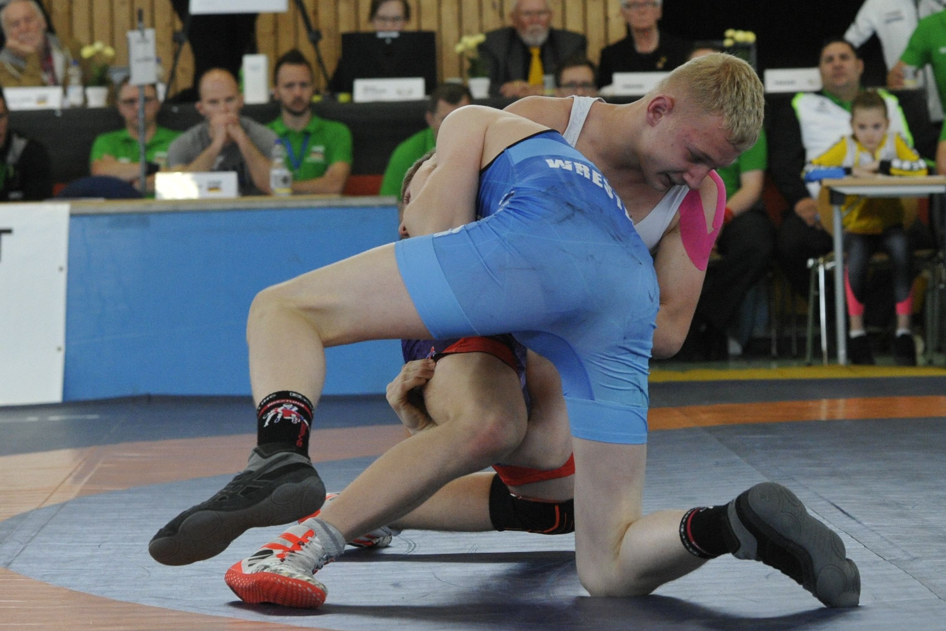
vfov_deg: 15.9
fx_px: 2260
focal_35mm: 86
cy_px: 316
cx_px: 473
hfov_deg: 23.6
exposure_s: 1/1000
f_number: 5
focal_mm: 86
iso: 4000
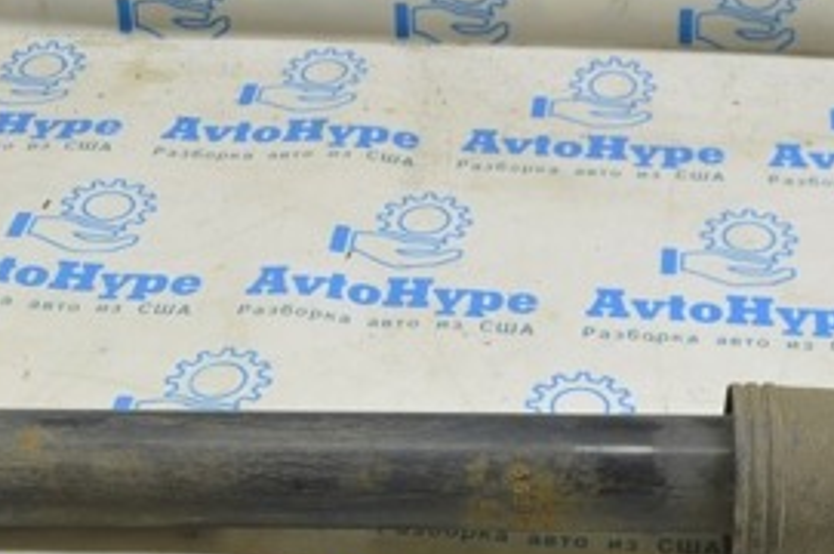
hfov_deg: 26.0
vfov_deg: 17.4
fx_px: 1805
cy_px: 414
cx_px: 505
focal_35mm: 78
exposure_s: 1/20
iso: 400
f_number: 5.6
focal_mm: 22
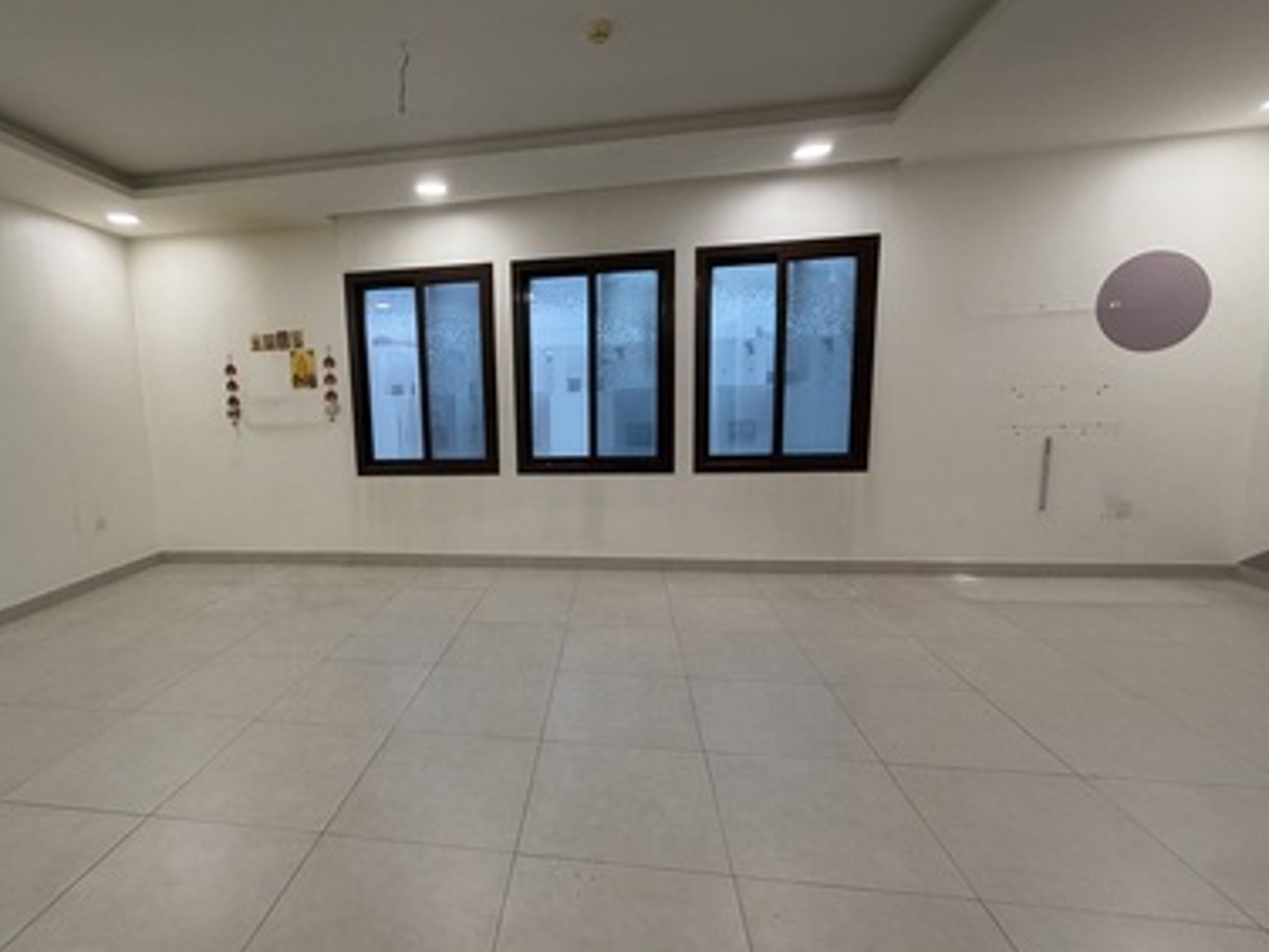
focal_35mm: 17
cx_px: 515
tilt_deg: -8.4
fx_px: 623
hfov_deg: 90.0
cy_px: 488
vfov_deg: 74.7
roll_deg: +1.9
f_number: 2.2
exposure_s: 1/50
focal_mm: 2.22
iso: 200
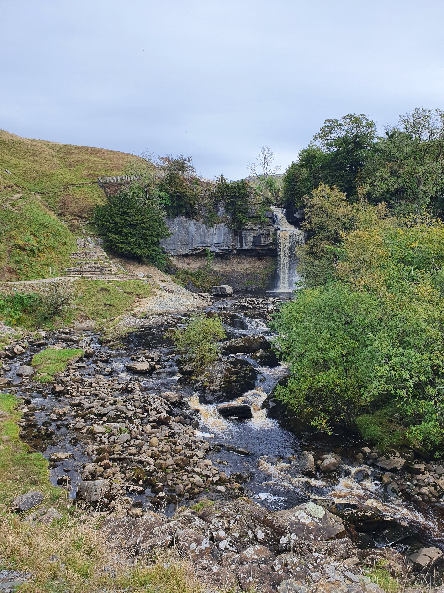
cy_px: 296
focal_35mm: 26
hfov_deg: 53.1
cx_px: 222
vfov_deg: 67.3
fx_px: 445
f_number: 2.4
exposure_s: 1/526
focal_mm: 4.32
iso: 50
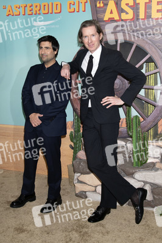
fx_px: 257
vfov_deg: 50.7
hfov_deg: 35.0
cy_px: 122
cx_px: 81
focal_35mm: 38
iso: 400
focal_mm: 38
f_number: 6.3
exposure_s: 1/200
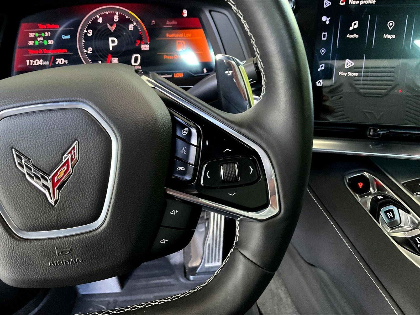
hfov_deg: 61.7
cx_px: 210
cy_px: 158
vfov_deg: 48.2
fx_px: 352
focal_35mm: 29
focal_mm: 3
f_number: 1.8
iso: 400
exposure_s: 1/30
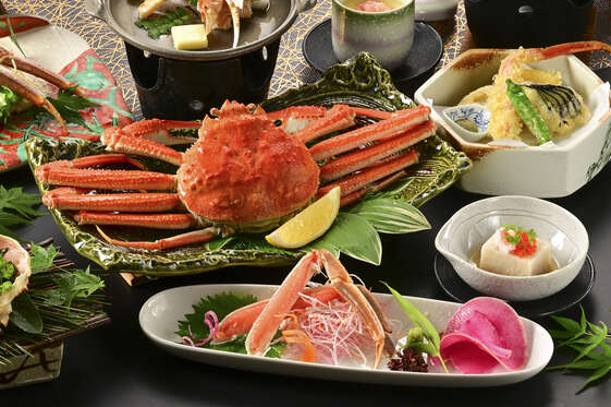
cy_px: 140
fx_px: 2662
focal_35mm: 157
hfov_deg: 13.1
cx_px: 218
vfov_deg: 8.7
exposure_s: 1/100
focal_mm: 110
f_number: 22
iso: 500
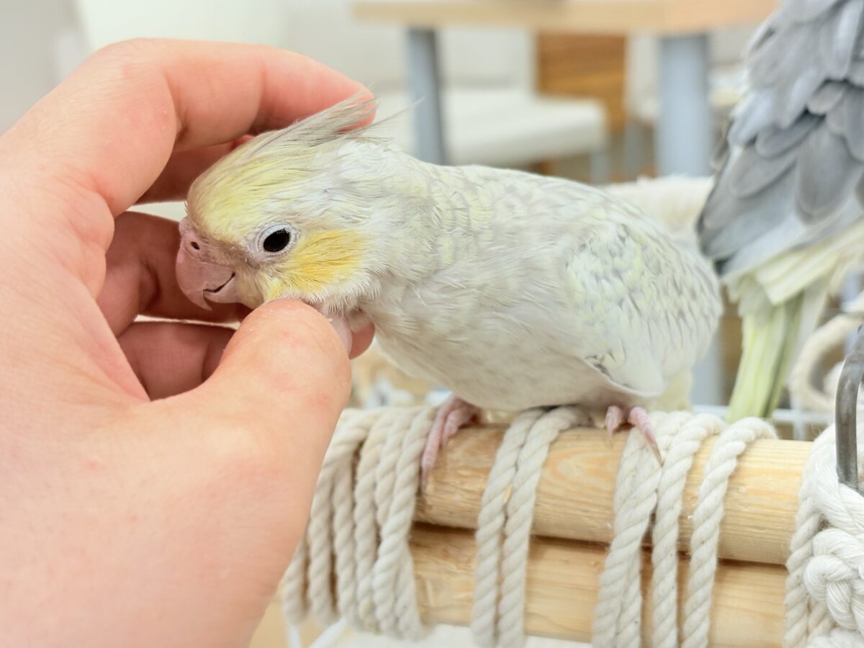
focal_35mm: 52
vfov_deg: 28.0
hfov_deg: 36.8
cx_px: 432
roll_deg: +5.7
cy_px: 324
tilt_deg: -14.2
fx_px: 1298
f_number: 1.6
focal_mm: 5.96
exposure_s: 1/50
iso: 50
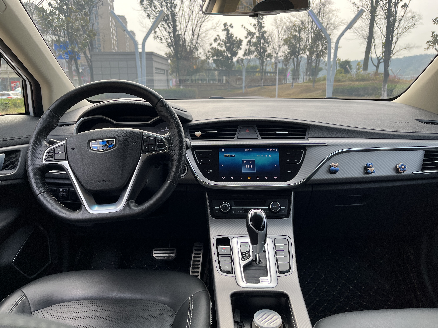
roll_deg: +0.9
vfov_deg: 53.1
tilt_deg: -14.2
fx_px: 329
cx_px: 219
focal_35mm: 26
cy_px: 164
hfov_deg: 67.3
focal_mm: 5.1
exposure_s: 1/343
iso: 50
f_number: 1.6
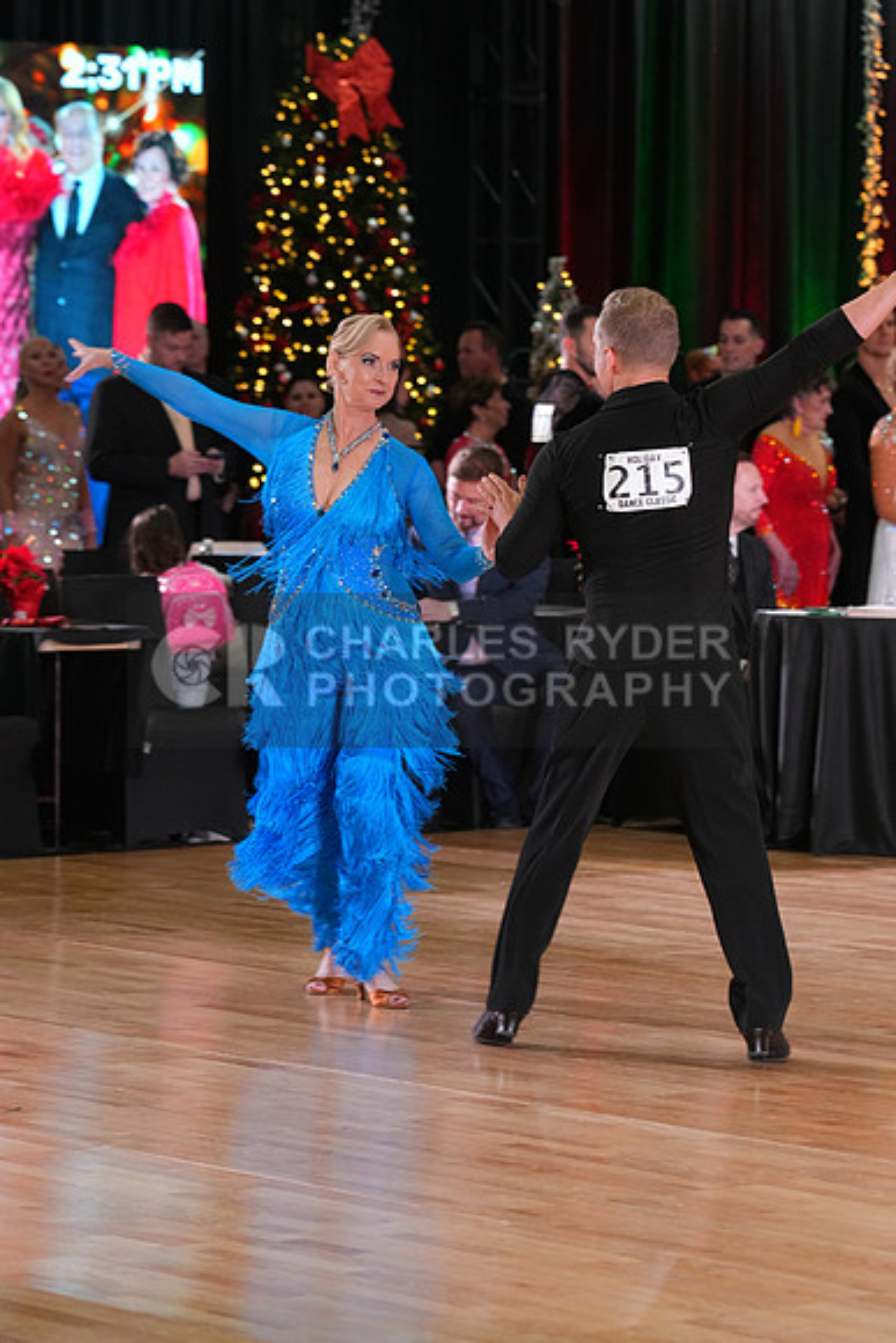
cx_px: 448
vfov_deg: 14.1
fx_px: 5447
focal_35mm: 146
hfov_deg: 9.4
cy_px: 672
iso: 2500
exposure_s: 1/200
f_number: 5.6
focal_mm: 146
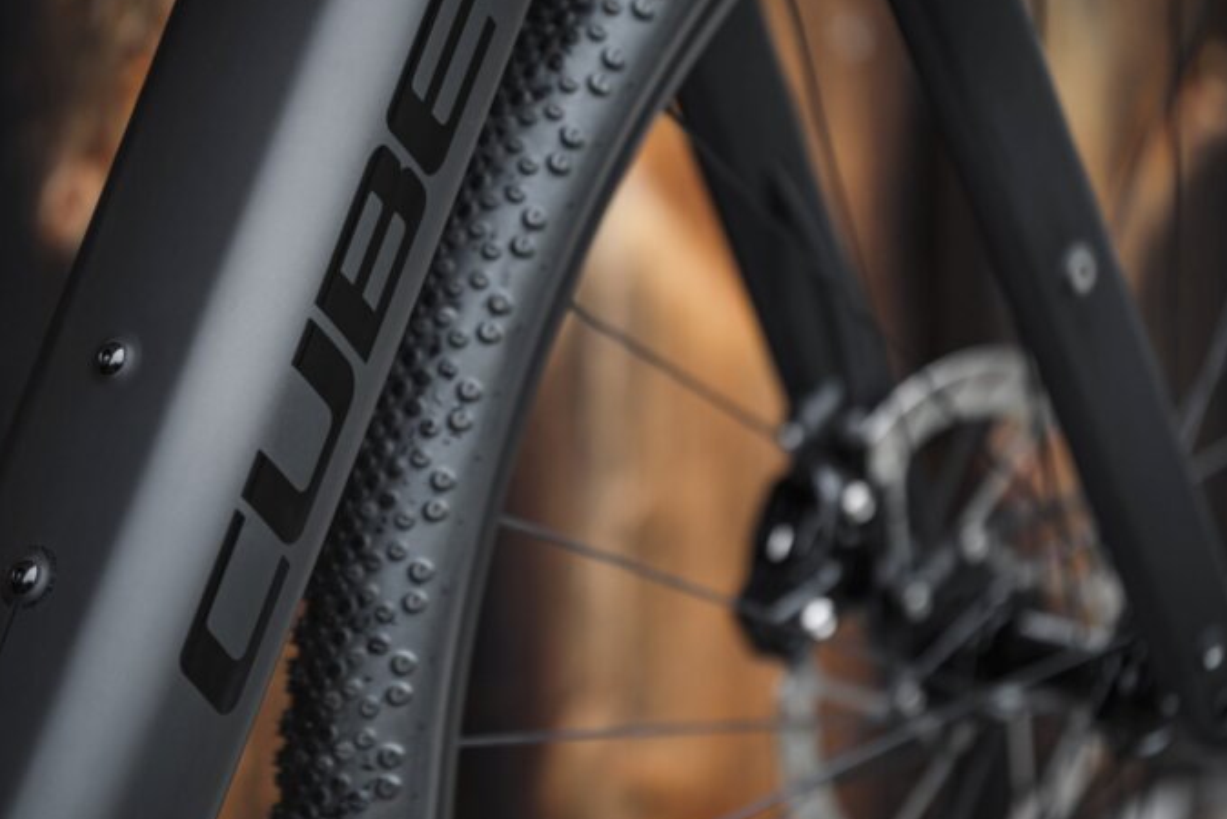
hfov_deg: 8.0
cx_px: 484
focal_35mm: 258
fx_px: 8797
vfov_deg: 5.3
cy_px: 369
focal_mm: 200
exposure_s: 1/500
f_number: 2.8
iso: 640
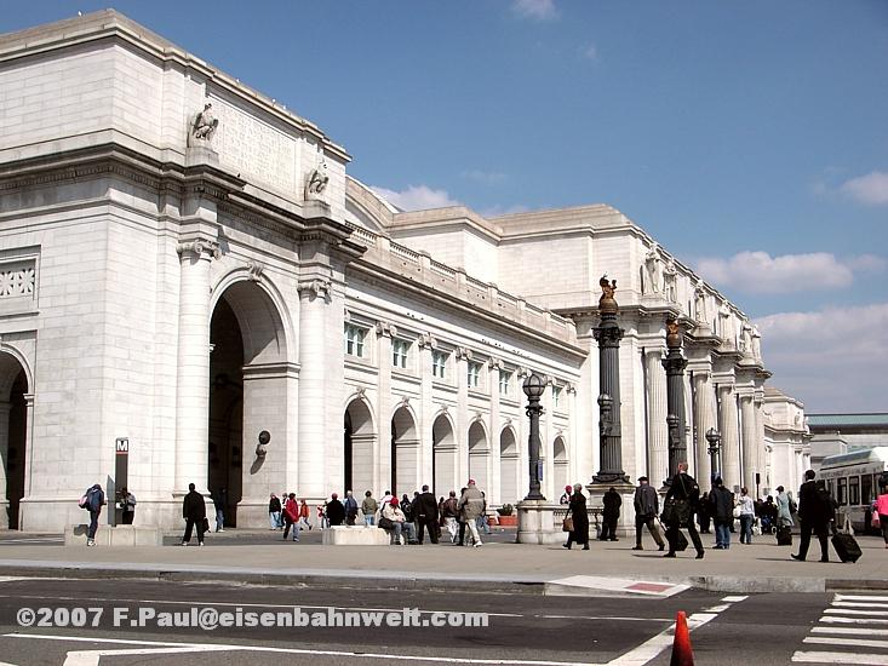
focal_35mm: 44
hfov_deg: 42.9
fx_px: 1129
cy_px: 333
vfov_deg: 32.9
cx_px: 444
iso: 50
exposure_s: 1/350
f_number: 7.1
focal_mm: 7.3
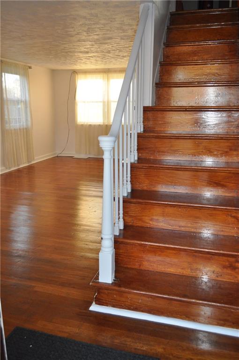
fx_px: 300
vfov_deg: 62.0
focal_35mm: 30
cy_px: 180
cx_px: 120
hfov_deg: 43.5
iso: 800
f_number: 3.8
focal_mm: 20
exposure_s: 1/100
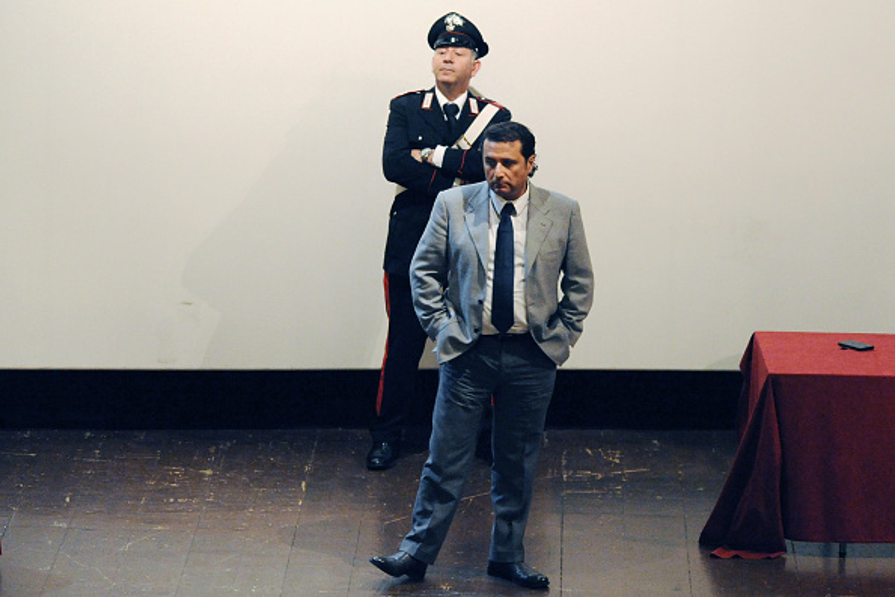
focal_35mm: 150
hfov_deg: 13.7
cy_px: 298
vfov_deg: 9.1
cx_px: 448
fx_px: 3729
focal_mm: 150
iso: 6400
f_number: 5
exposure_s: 1/80
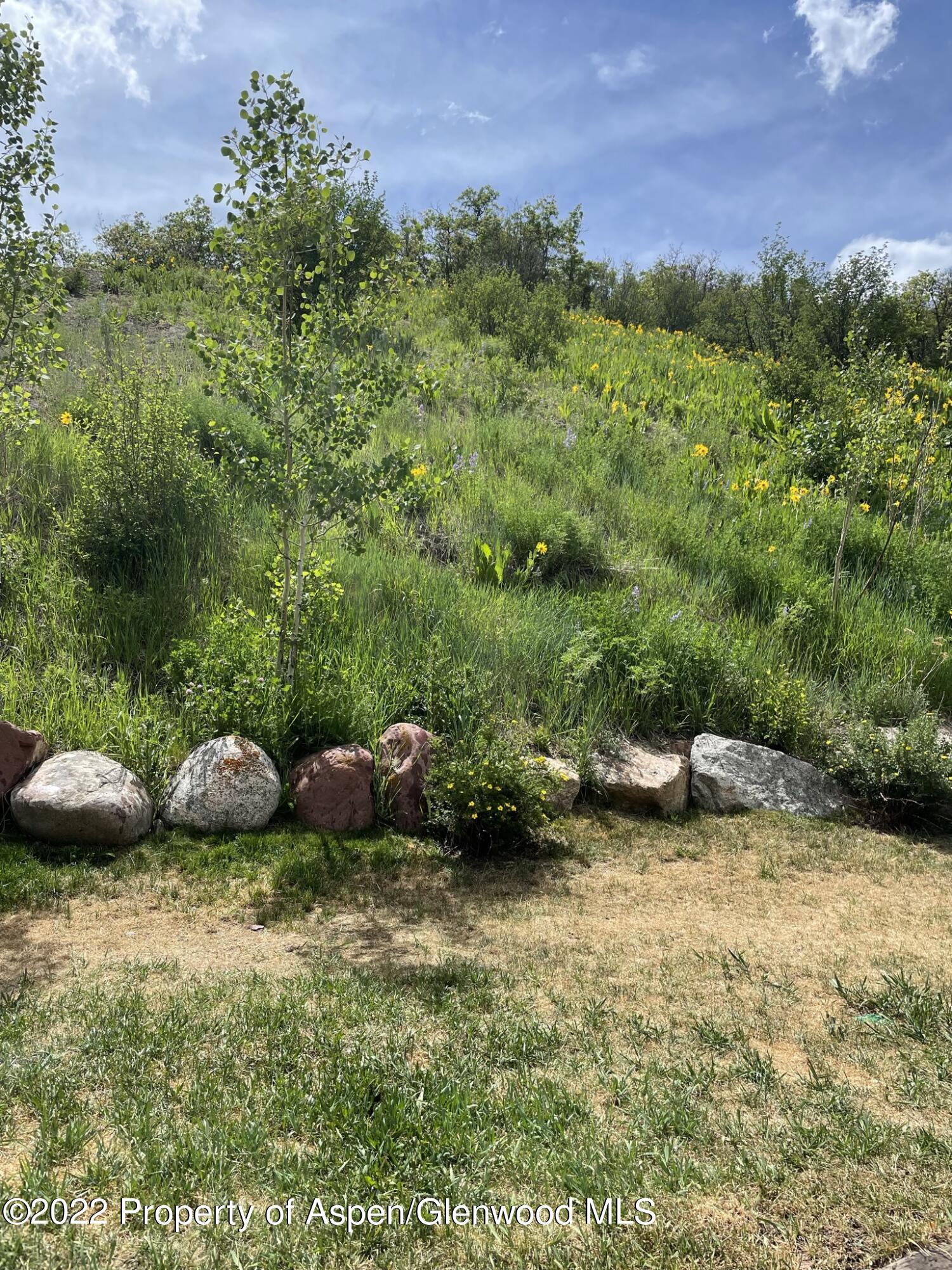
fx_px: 953
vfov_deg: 67.3
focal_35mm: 26
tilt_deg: -0.6
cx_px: 476
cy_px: 635
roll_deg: -1.4
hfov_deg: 53.1
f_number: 1.6
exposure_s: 1/2959
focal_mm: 4.2
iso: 32
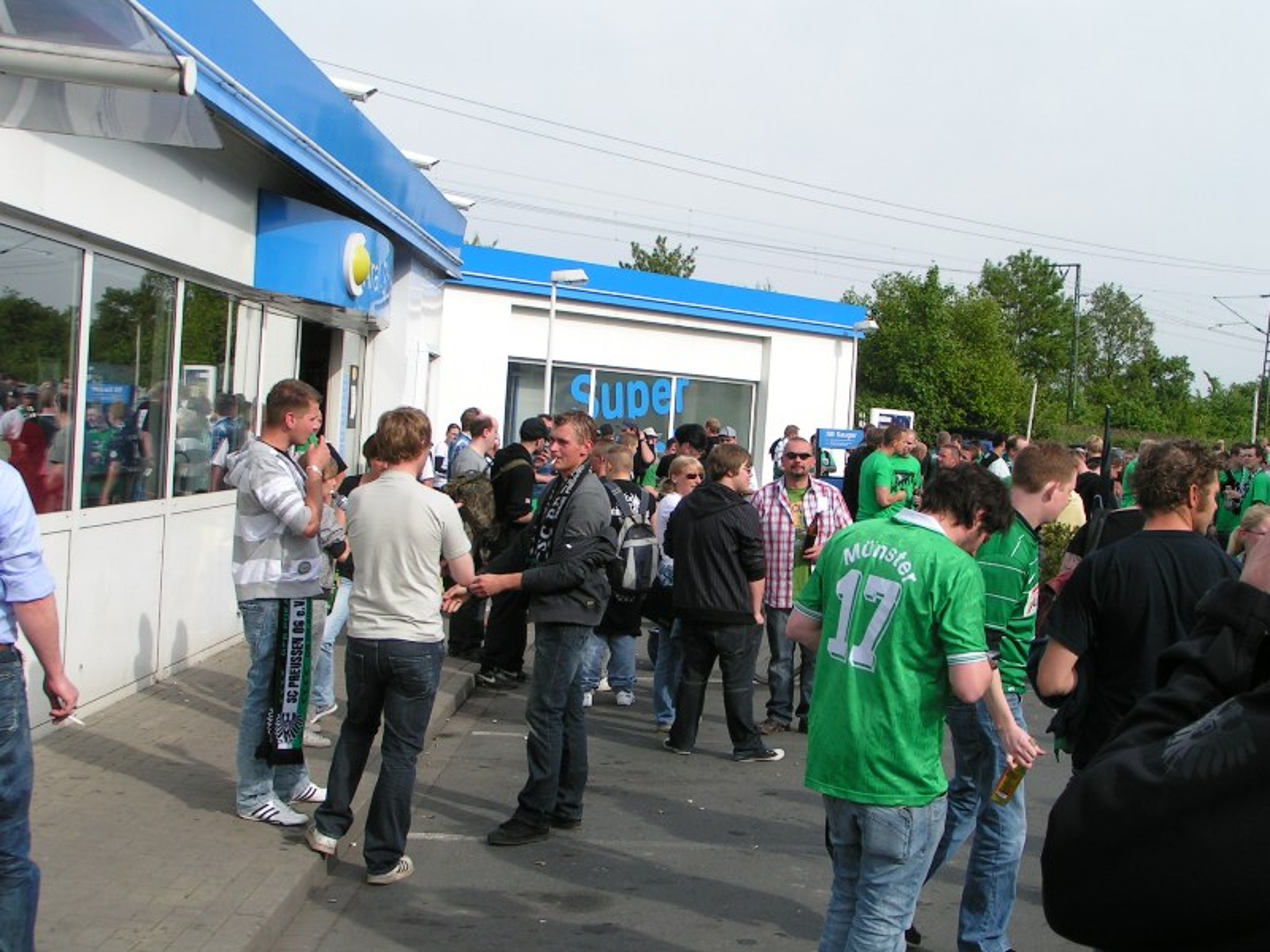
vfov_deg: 32.2
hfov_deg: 42.1
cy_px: 476
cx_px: 635
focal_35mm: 45
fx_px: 1651
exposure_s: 1/250
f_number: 5.6
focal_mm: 6.9
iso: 50
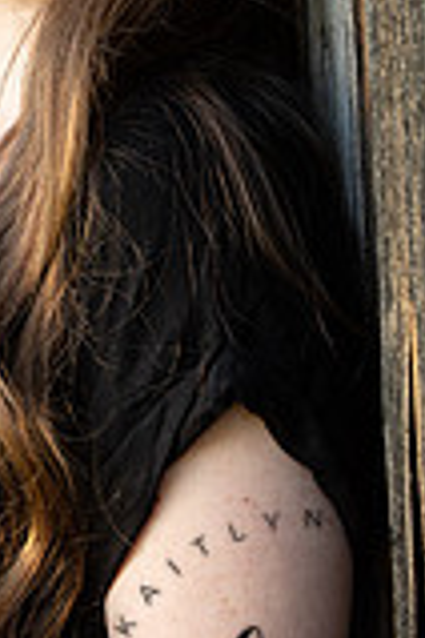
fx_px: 4498
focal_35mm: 254
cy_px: 80
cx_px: 64
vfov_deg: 8.1
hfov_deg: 5.4
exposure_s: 1/200
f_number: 5.6
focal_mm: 90
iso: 400
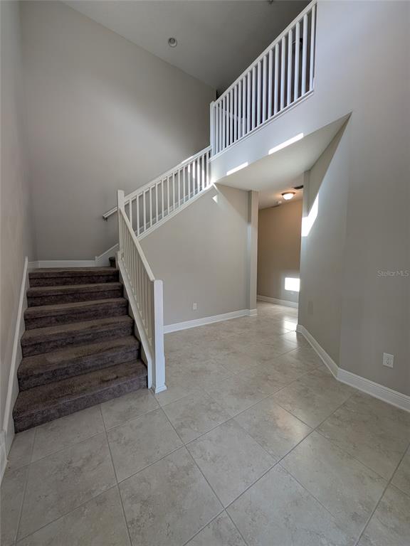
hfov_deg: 94.5
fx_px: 190
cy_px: 273
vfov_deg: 110.5
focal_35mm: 12
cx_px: 205
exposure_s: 1/164
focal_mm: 2.02
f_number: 1.7
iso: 57
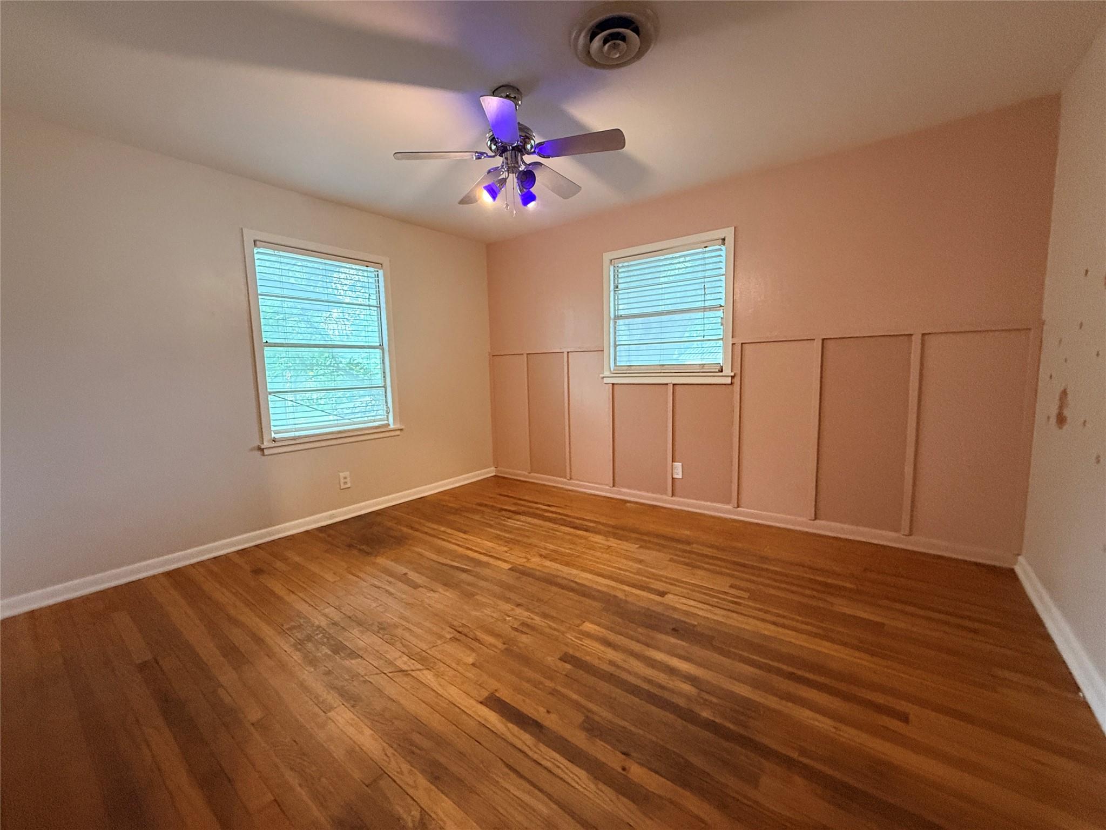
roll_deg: +1.6
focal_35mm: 14
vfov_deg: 85.7
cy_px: 415
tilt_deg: -5.3
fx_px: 447
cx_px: 553
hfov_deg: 102.1
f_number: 2.2
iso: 500
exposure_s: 1/60
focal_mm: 2.22
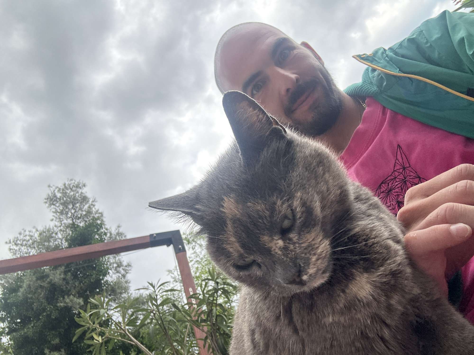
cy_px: 178
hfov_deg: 73.9
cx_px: 237
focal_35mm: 23
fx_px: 315
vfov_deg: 58.9
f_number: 1.9
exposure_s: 1/161
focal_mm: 2.69
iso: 32
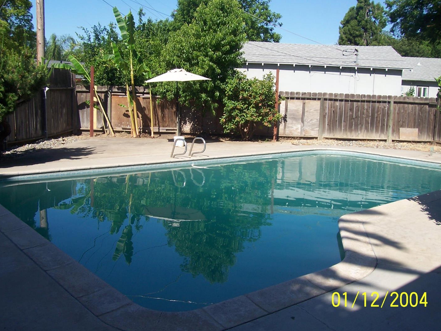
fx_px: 459
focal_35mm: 36
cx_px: 221
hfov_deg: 51.4
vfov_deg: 39.6
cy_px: 168
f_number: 5.6
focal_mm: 5.6
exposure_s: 1/350
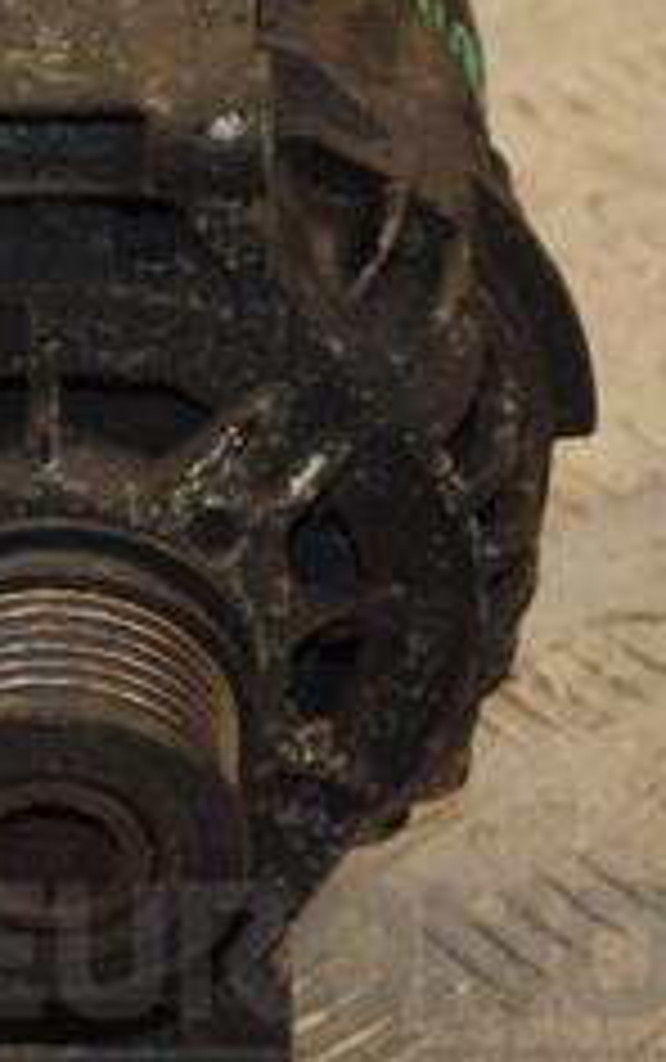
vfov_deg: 9.3
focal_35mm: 225
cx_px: -130
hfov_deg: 5.8
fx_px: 6518
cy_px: 351
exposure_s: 1/125
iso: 800
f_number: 5
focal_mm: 58
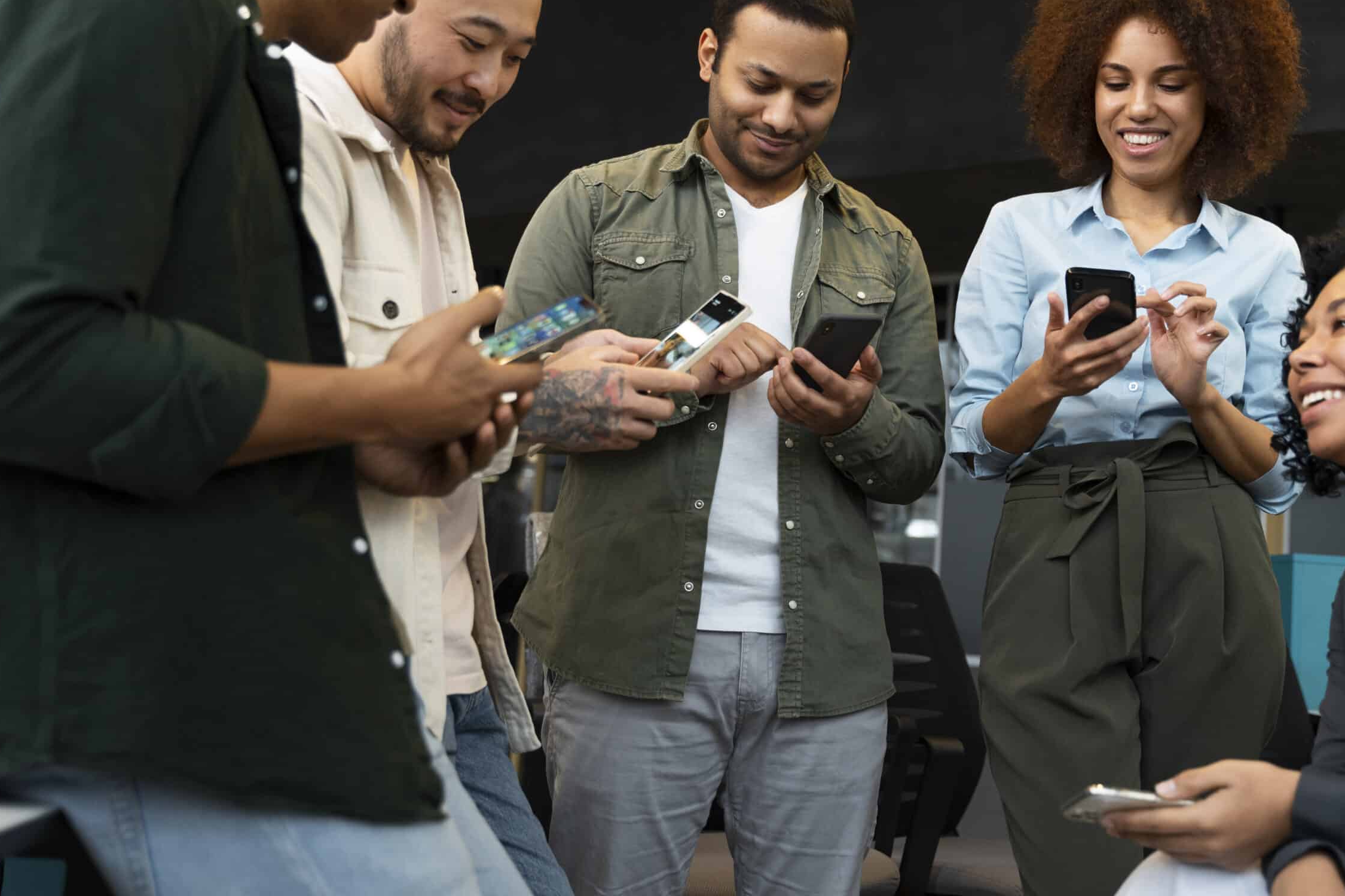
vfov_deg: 28.0
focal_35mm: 48
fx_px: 1793
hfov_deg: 40.9
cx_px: 812
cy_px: 337
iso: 640
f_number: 2.8
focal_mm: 36
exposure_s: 1/160
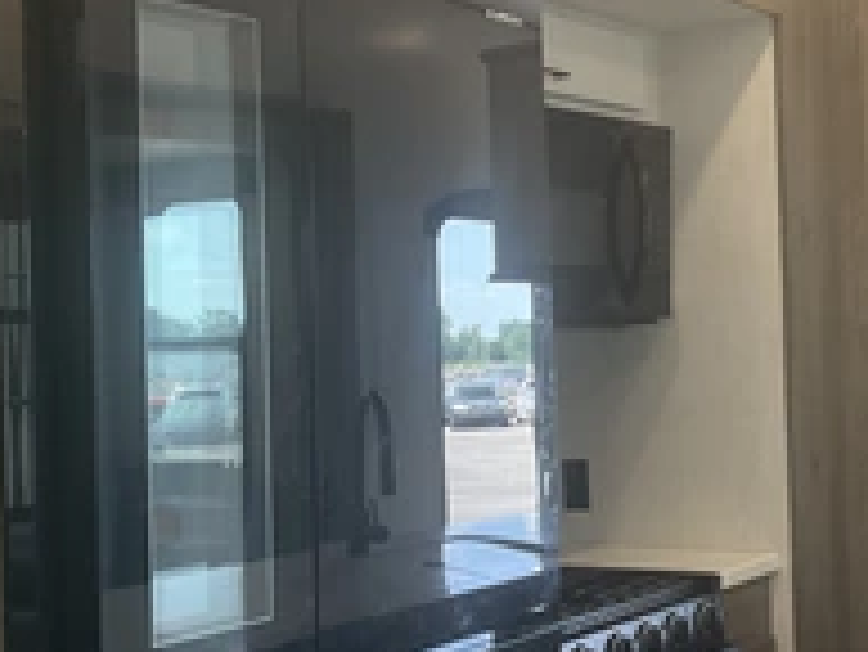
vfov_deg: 24.4
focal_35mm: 60
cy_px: 297
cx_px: 733
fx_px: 1505
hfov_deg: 31.1
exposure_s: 1/60
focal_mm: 3
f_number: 1.8
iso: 100
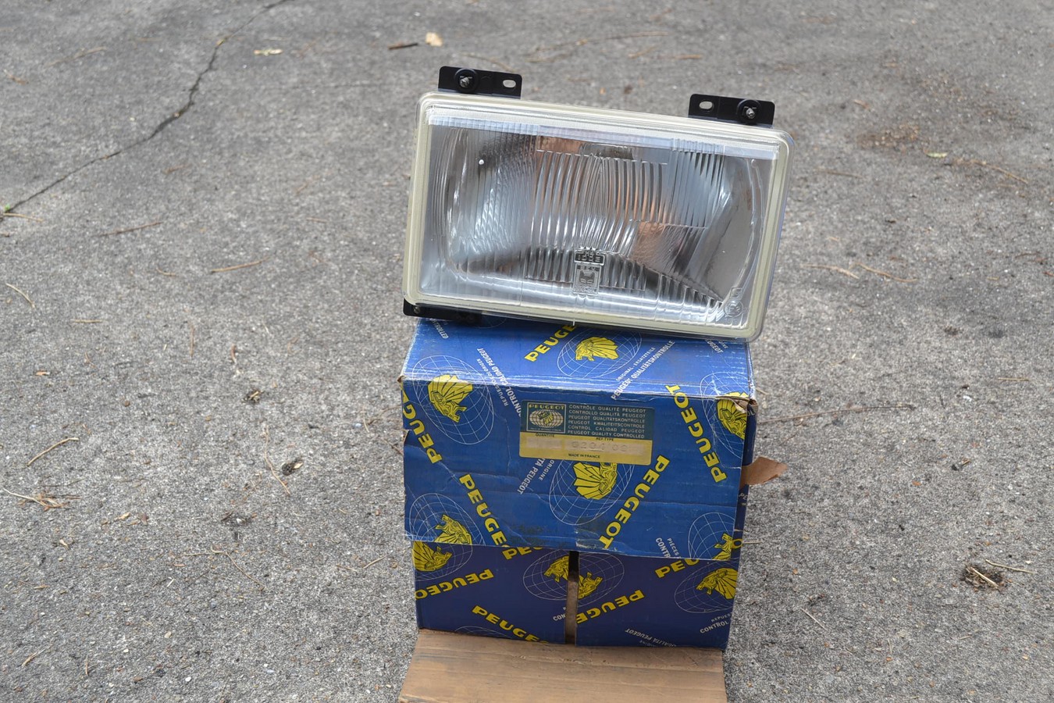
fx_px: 1230
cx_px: 527
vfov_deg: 31.9
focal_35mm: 42
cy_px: 352
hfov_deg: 46.4
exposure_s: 1/125
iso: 125
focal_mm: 28
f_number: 5.6
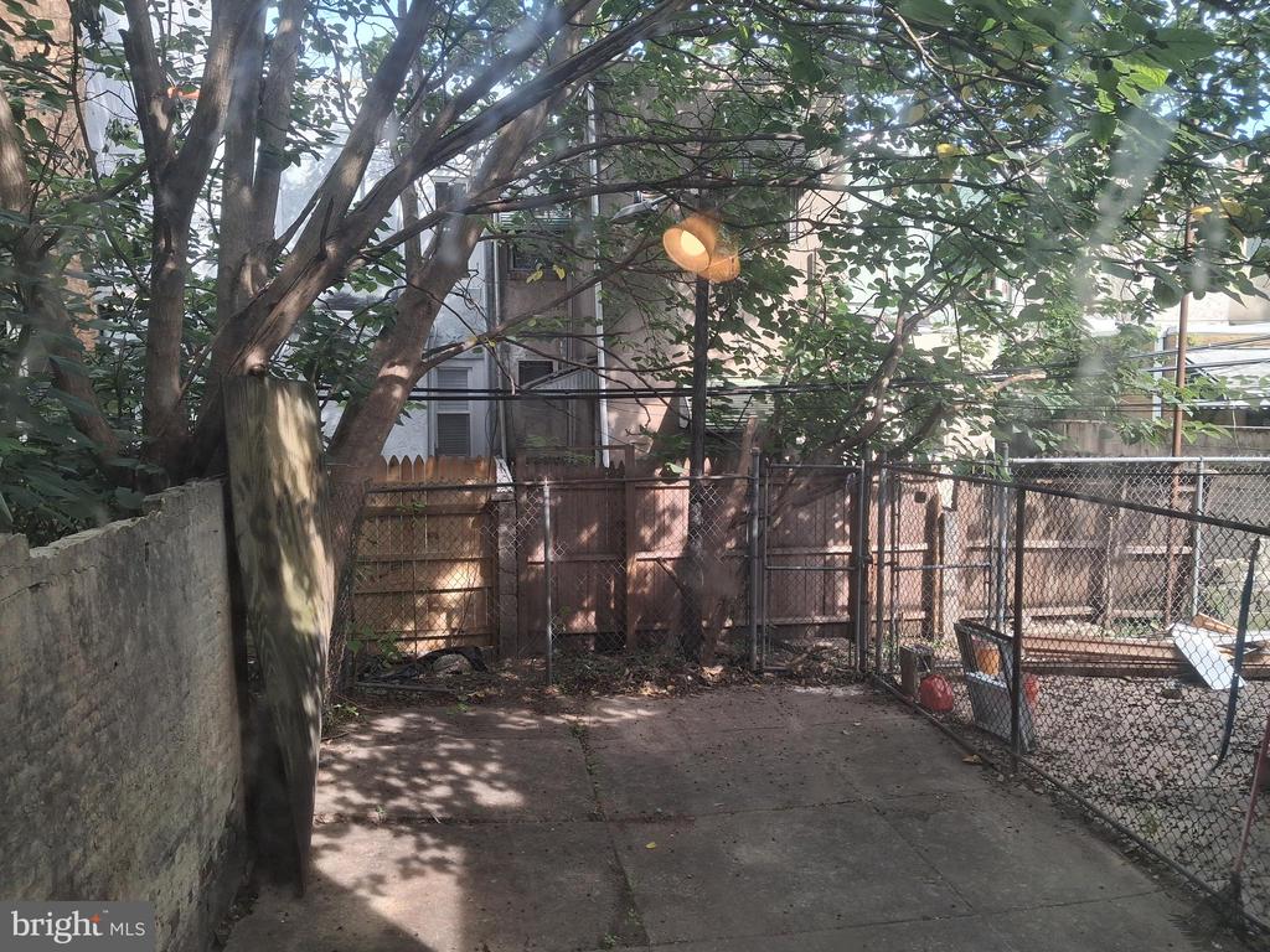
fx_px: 991
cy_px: 476
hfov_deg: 65.3
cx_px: 635
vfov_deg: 51.4
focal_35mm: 27
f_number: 1.8
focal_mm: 4
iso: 32
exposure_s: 1/120
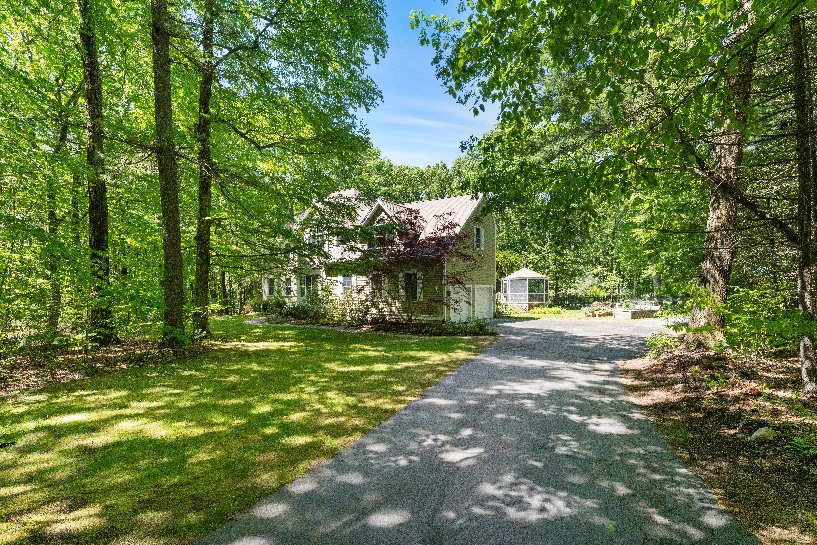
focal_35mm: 16
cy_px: 272
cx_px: 408
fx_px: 361
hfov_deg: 97.1
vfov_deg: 74.1
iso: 3200
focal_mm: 15.9
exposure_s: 1/400
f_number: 11
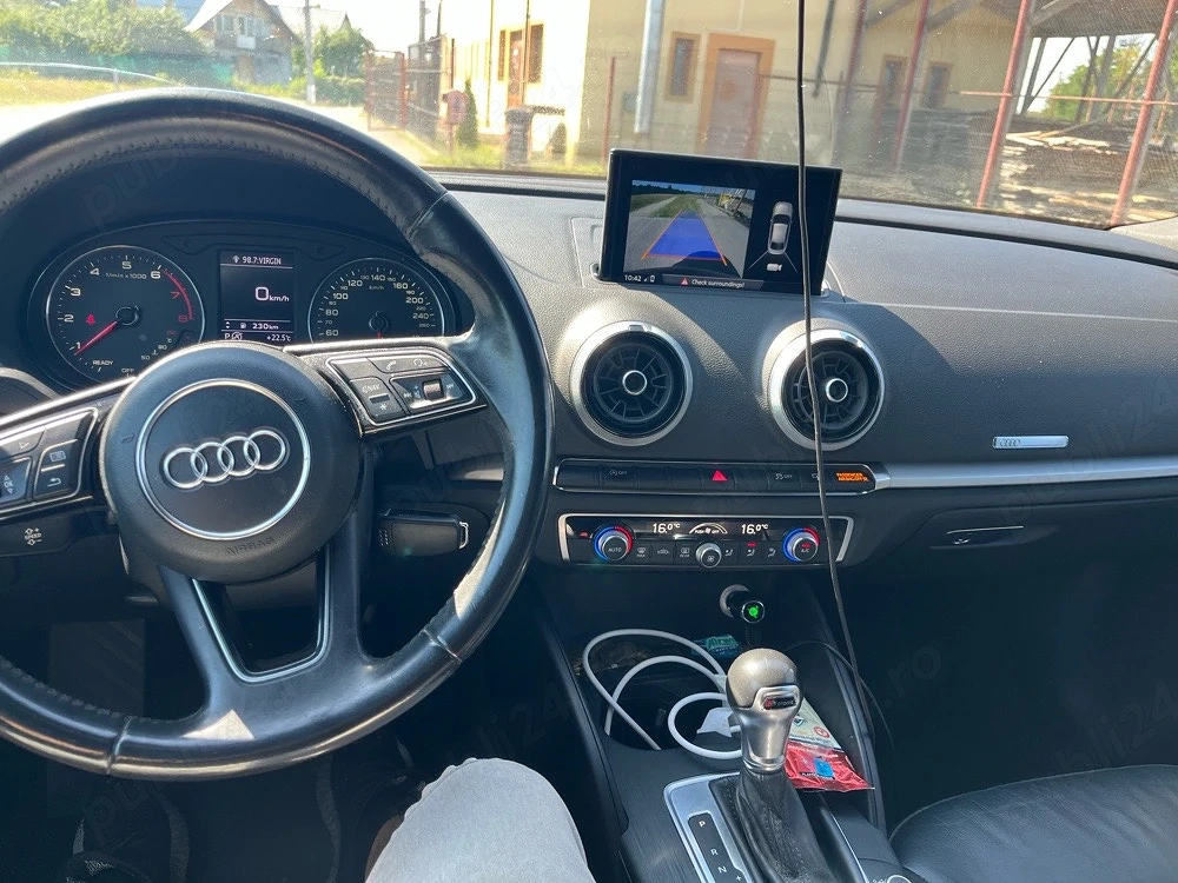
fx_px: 885
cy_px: 442
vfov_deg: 53.1
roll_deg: -5.6
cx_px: 589
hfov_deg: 67.3
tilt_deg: -21.0
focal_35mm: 26
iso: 32
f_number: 1.6
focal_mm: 5.1
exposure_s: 1/134
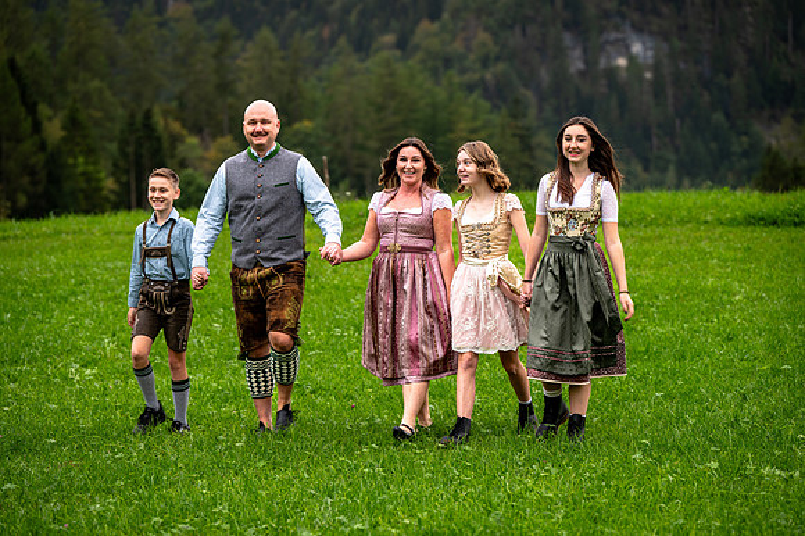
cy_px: 268
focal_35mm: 125
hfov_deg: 16.4
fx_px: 2793
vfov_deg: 11.0
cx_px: 402
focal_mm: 125
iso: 200
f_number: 4
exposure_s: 1/125
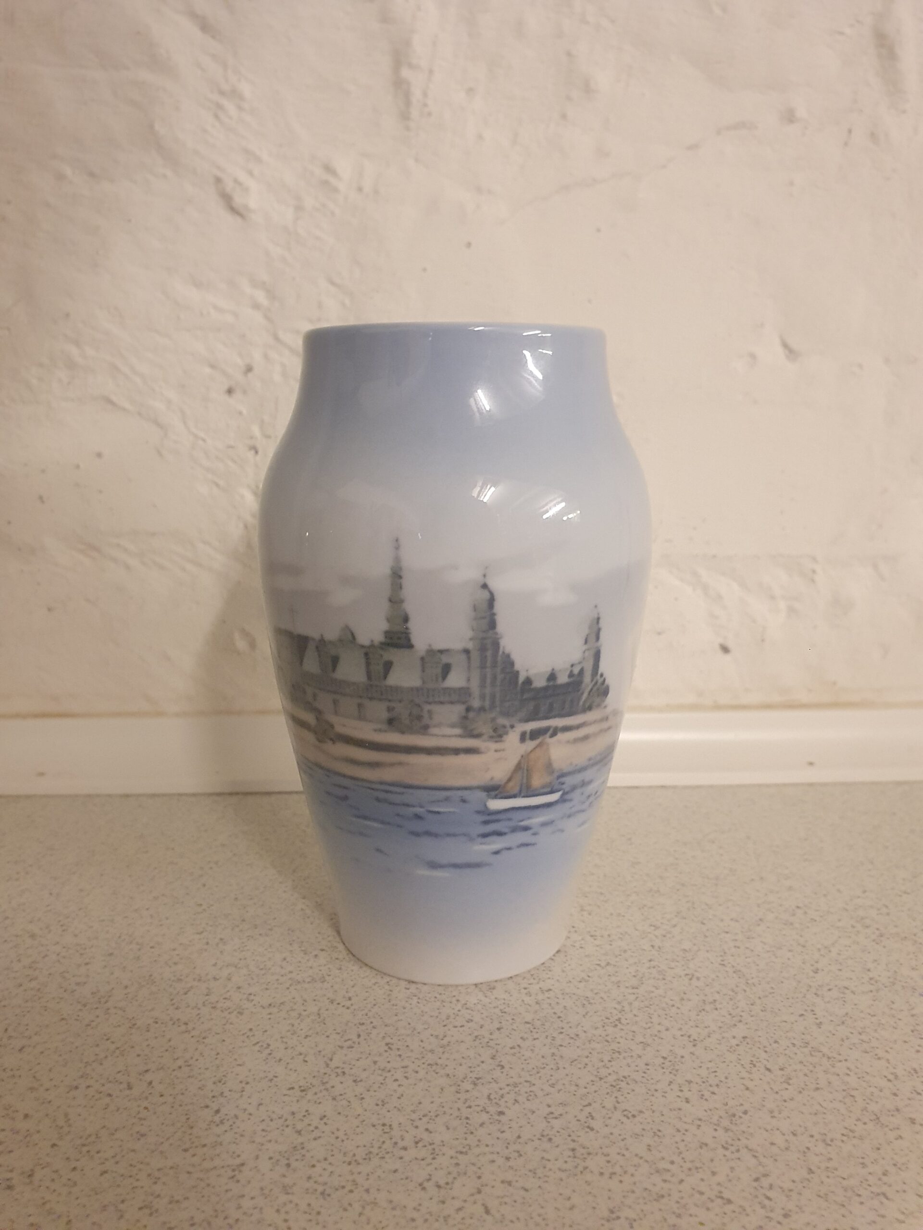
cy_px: 615
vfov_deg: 67.3
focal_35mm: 26
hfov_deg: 53.1
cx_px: 462
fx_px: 924
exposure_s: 1/50
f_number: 2.4
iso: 640
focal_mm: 4.32
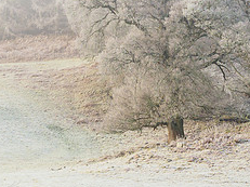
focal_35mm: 359
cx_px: 275
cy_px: -42
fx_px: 2591
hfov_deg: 5.5
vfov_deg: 4.1
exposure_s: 1/200
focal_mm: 66
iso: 400
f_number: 7.1
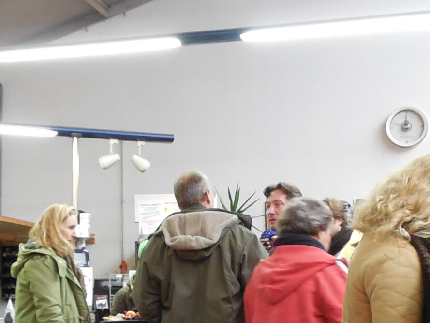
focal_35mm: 72
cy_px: 278
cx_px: 209
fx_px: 895
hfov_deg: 27.0
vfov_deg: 20.1
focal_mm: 4.5
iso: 400
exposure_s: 1/25
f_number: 3.3
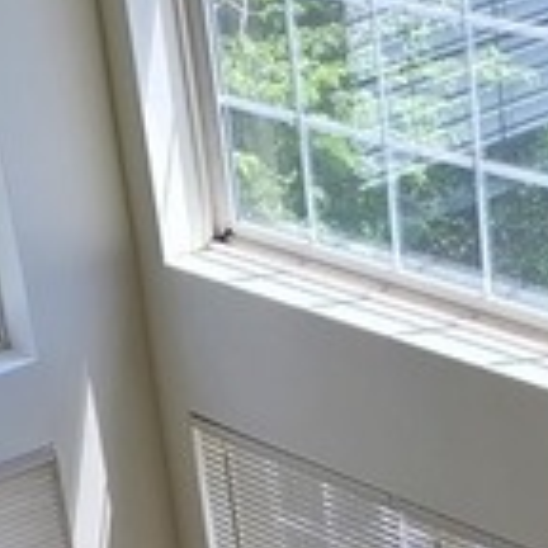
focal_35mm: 152
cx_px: 259
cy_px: 1031
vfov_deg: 10.7
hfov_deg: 11.5
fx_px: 2722
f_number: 1.7
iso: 12
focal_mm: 6.3
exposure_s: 1/166
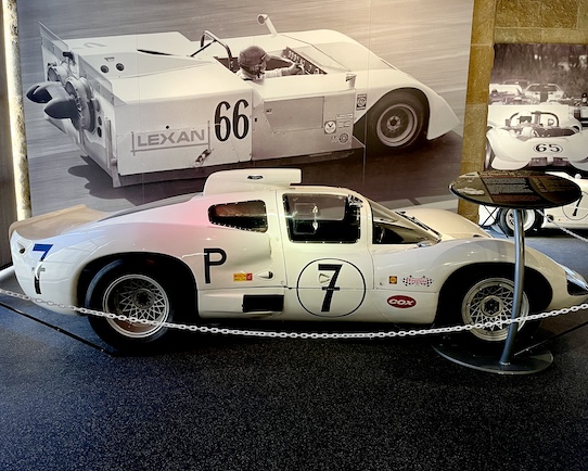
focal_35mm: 27
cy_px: 231
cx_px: 292
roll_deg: -0.4
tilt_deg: -10.5
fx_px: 470
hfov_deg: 64.0
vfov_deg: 53.2
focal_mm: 5.1
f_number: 1.6
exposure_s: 1/60
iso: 200
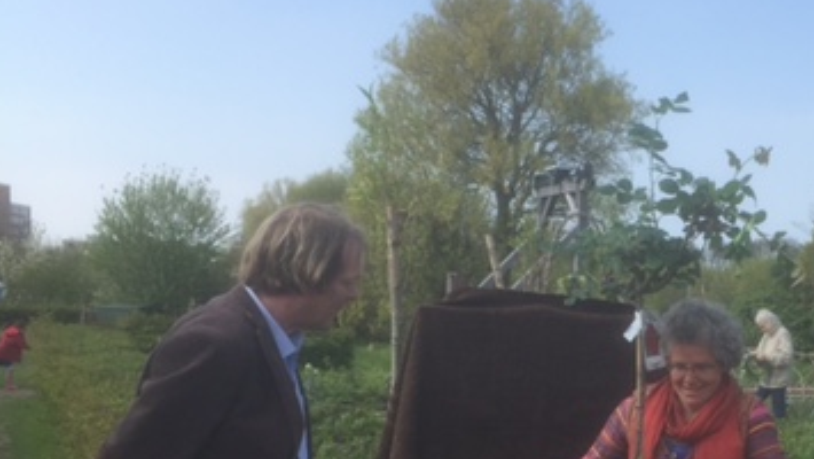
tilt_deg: -4.9
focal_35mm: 57
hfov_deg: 34.7
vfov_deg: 20.6
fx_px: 1231
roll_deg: -2.6
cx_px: 715
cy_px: 436
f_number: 2.2
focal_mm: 4.15
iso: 32
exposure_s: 1/1236
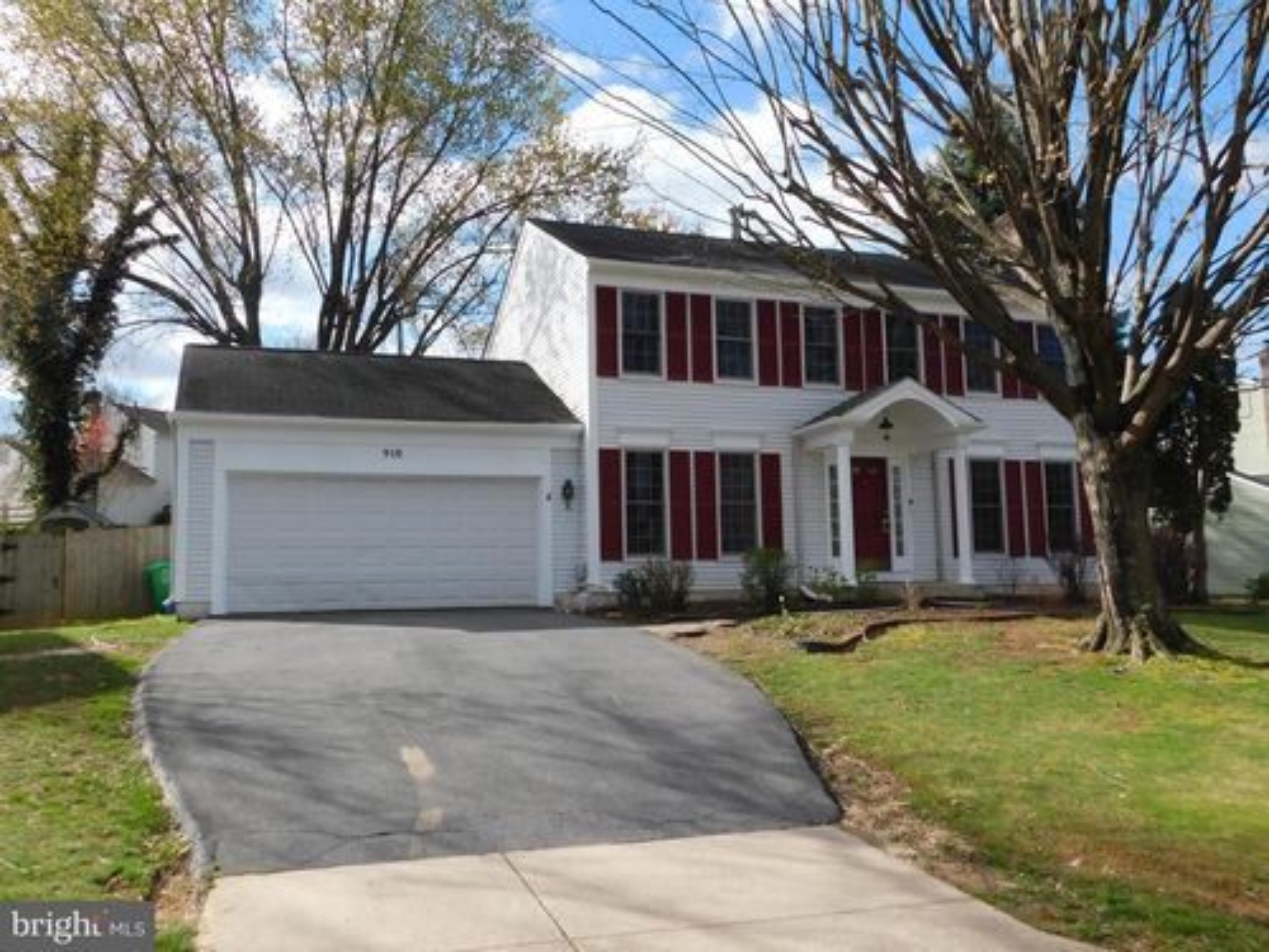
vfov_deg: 46.8
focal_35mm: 30
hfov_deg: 60.0
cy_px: 476
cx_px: 634
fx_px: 1100
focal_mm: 5.3
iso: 125
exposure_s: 1/1000
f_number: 3.2
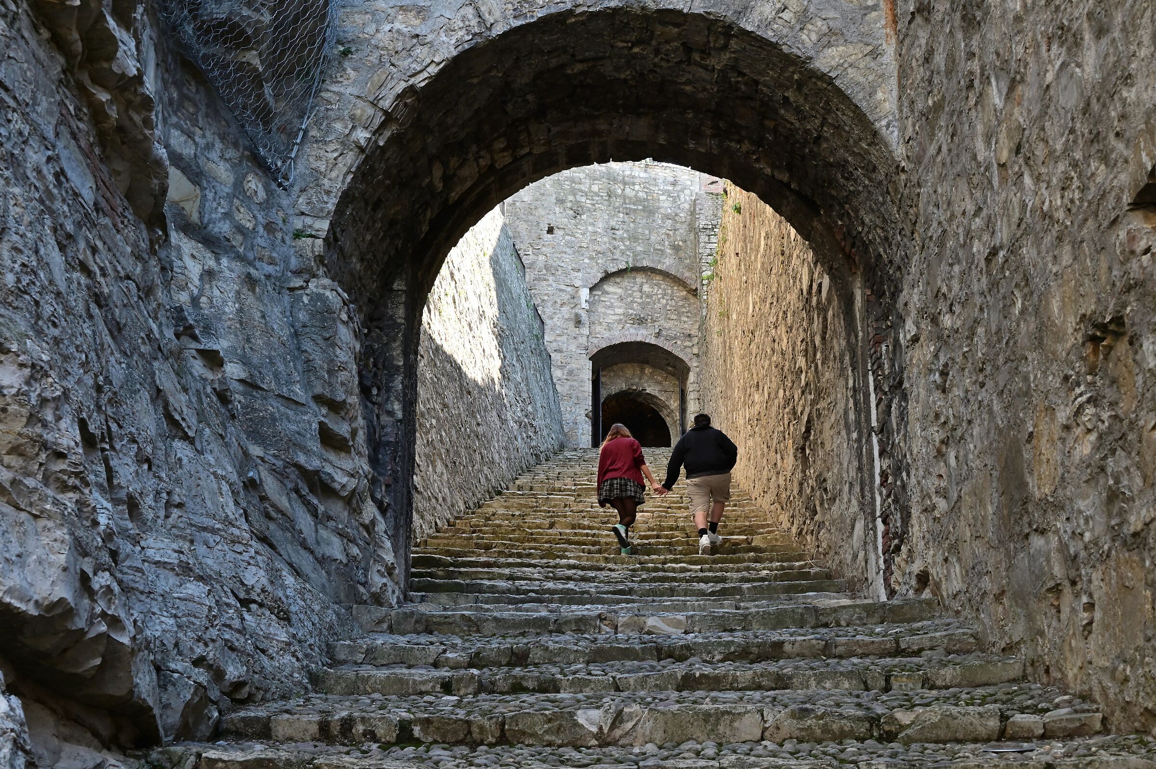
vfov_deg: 27.5
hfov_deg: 40.4
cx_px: 578
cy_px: 384
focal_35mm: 49
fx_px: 1572
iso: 720
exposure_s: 1/80
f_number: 13
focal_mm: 49
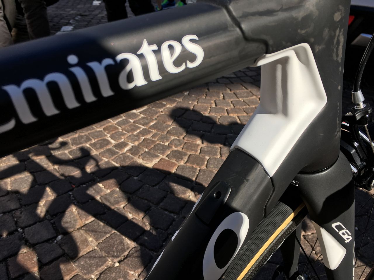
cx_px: 187
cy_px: 140
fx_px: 313
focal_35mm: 29
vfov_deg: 48.2
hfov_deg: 61.7
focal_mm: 4.15
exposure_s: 1/1202
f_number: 2.2
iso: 25
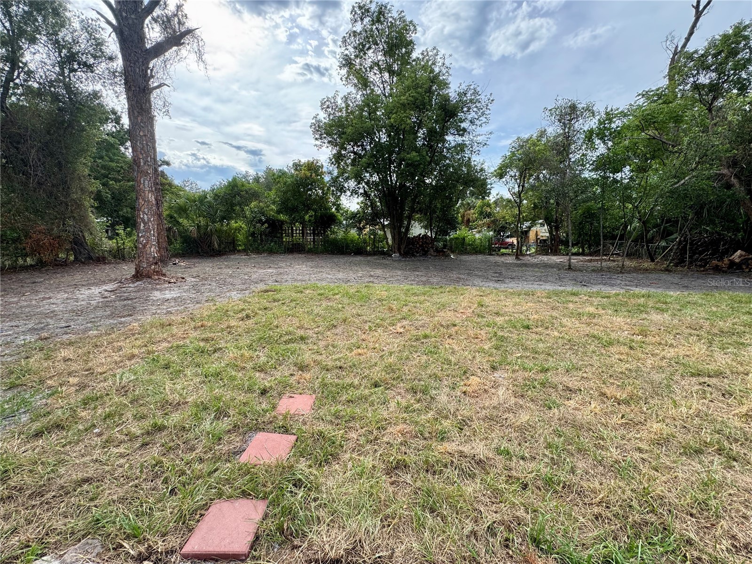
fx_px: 304
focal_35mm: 14
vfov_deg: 85.7
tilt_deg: -10.1
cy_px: 282
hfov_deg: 102.1
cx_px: 376
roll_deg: -0.5
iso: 40
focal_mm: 2.22
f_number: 2.2
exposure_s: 1/473
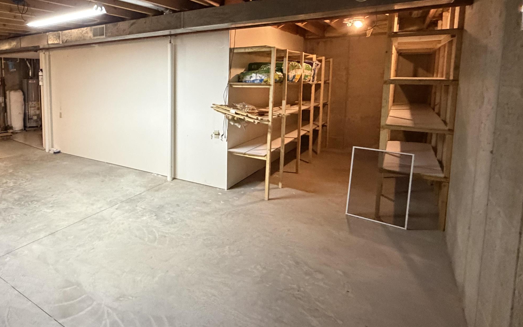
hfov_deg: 72.0
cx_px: 133
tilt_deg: -5.7
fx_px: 328
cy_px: 110
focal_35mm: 23
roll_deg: +0.1
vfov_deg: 52.0
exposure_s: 1/60
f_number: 2.2
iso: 1000
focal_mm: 2.22
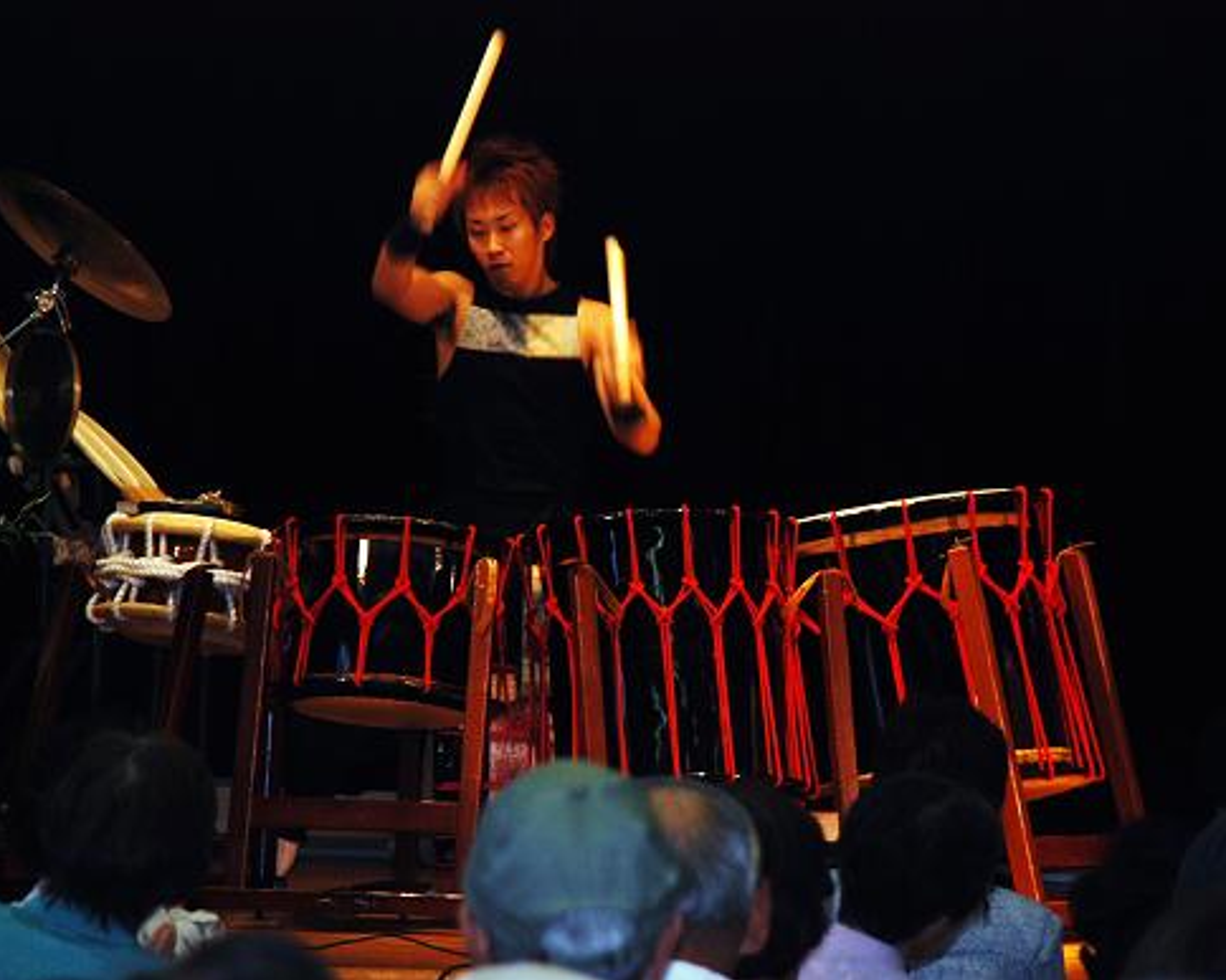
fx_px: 8292
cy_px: 490
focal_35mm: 229
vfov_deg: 6.8
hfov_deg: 8.5
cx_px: 645
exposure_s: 1/60
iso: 200
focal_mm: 135
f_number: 5.6
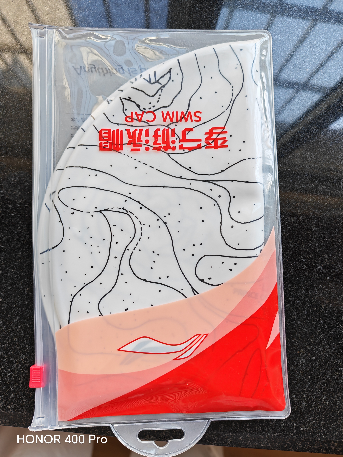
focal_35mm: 24
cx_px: 172
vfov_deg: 71.6
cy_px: 228
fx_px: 317
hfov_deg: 56.8
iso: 160
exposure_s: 1/100
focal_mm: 6.12
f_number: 1.9
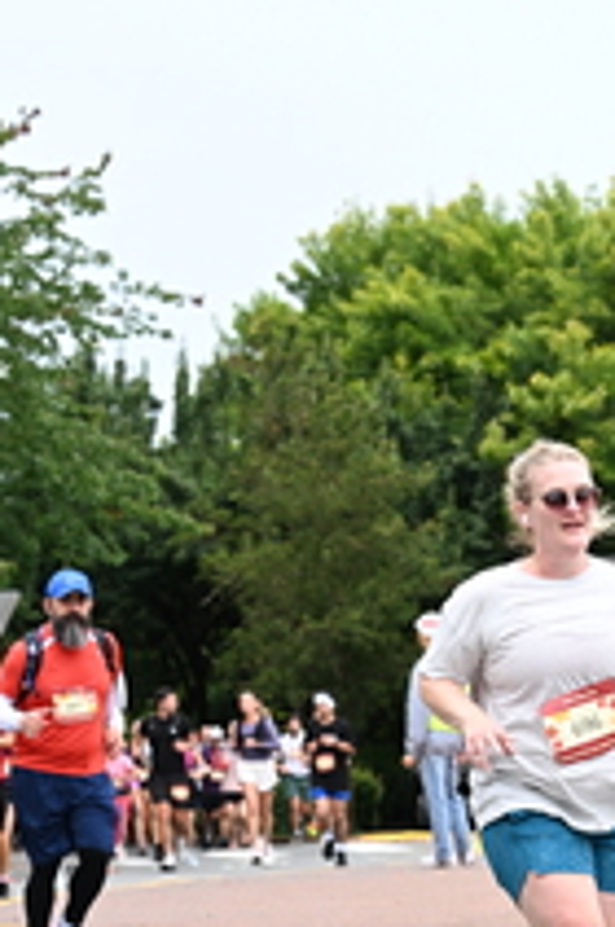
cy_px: 756
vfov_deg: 15.9
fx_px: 3291
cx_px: 569
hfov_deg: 10.6
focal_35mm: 128
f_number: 4
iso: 1600
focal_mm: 49
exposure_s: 1/800
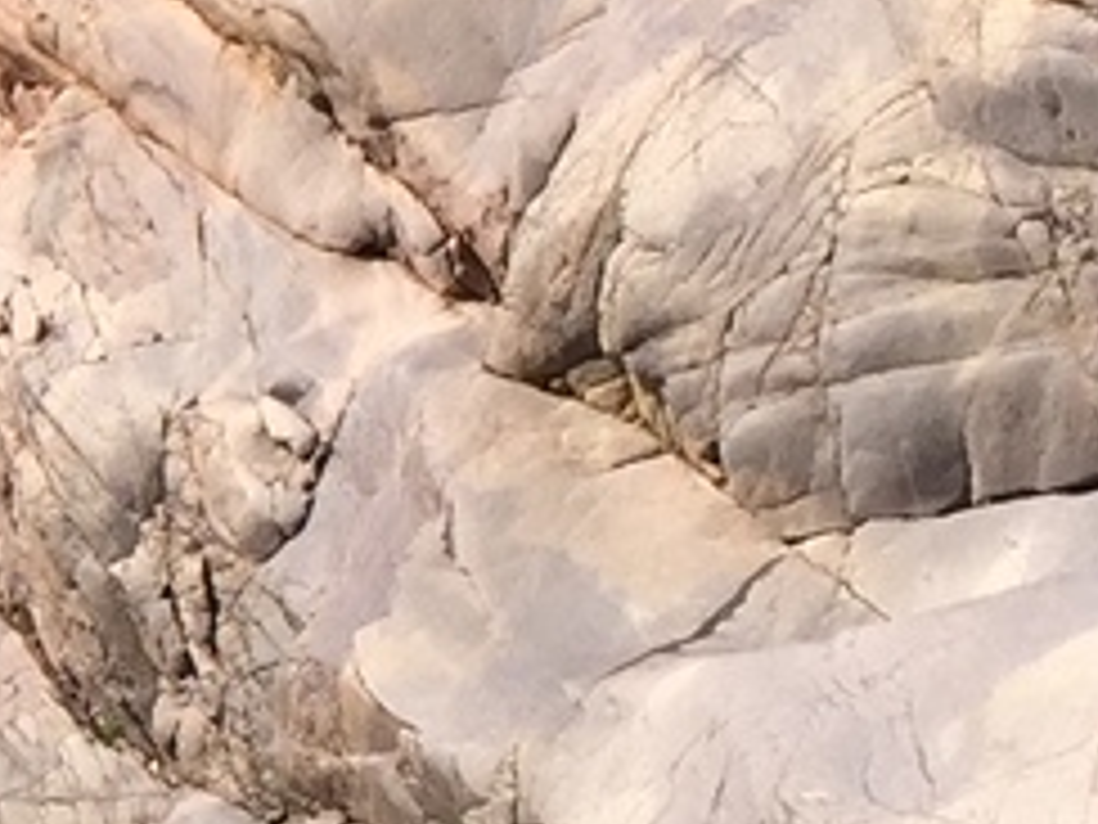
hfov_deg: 9.7
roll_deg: -0.9
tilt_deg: -5.6
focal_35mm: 190
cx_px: -1130
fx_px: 6027
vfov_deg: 7.8
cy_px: 752
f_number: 2.2
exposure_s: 1/1883
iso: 32
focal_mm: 4.15
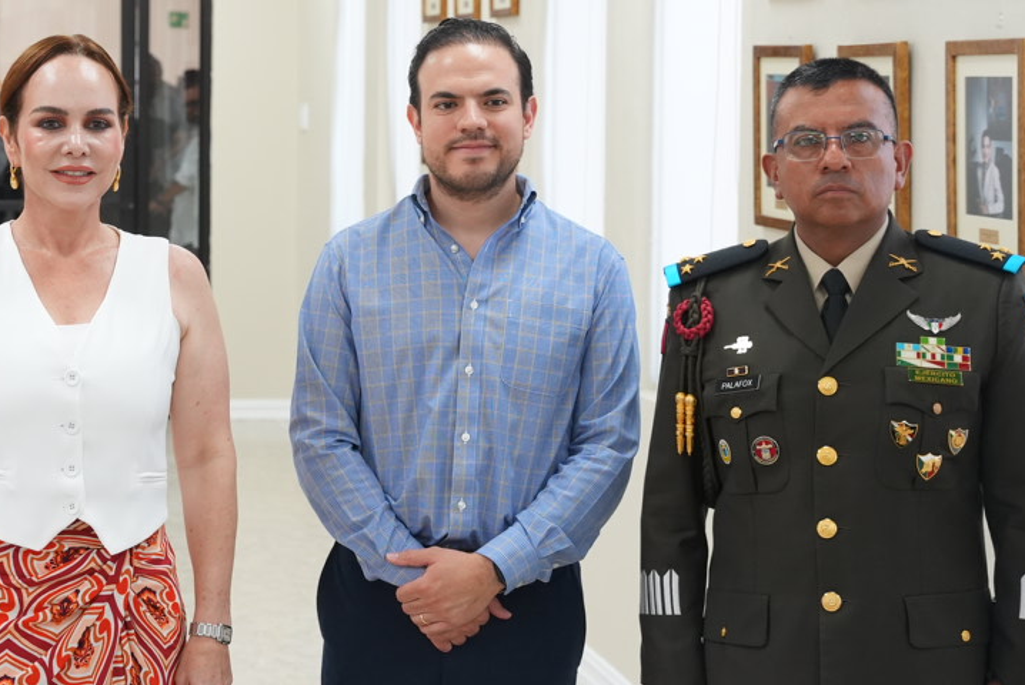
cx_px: 86
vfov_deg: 15.2
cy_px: 245
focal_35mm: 90
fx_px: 2564
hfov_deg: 22.0
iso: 1600
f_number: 4
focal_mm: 40
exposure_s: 1/320
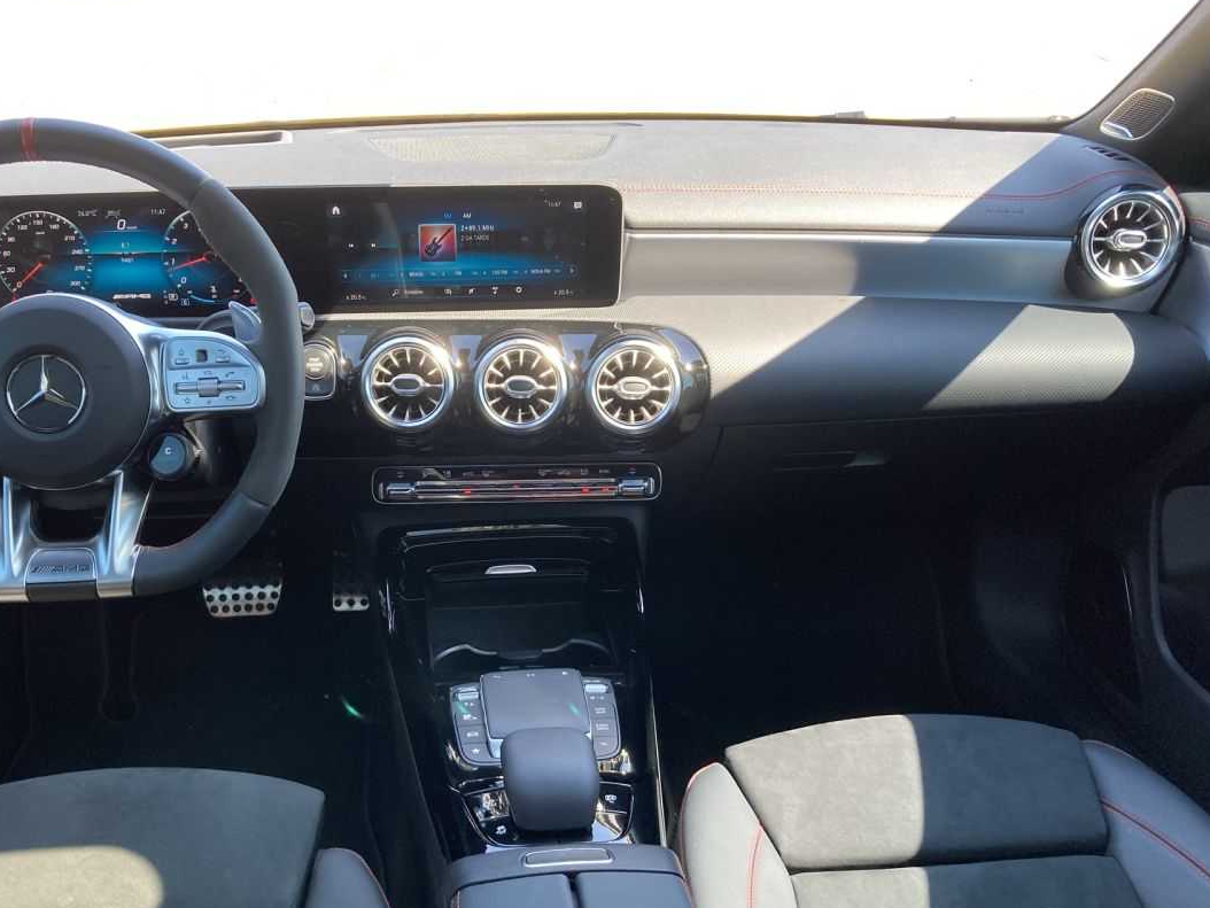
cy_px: 537
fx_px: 1189
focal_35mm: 34
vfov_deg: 41.6
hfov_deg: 53.7
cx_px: 507
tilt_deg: -24.6
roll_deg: -0.5
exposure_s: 1/120
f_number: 1.8
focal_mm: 3.99
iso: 80
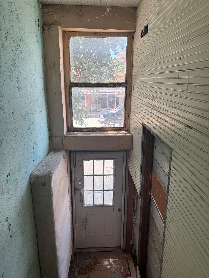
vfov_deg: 71.6
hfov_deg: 56.8
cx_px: 104
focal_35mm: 24
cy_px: 139
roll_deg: -0.4
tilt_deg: -15.6
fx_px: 193
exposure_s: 1/456
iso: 100
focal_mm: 6.76
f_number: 1.78
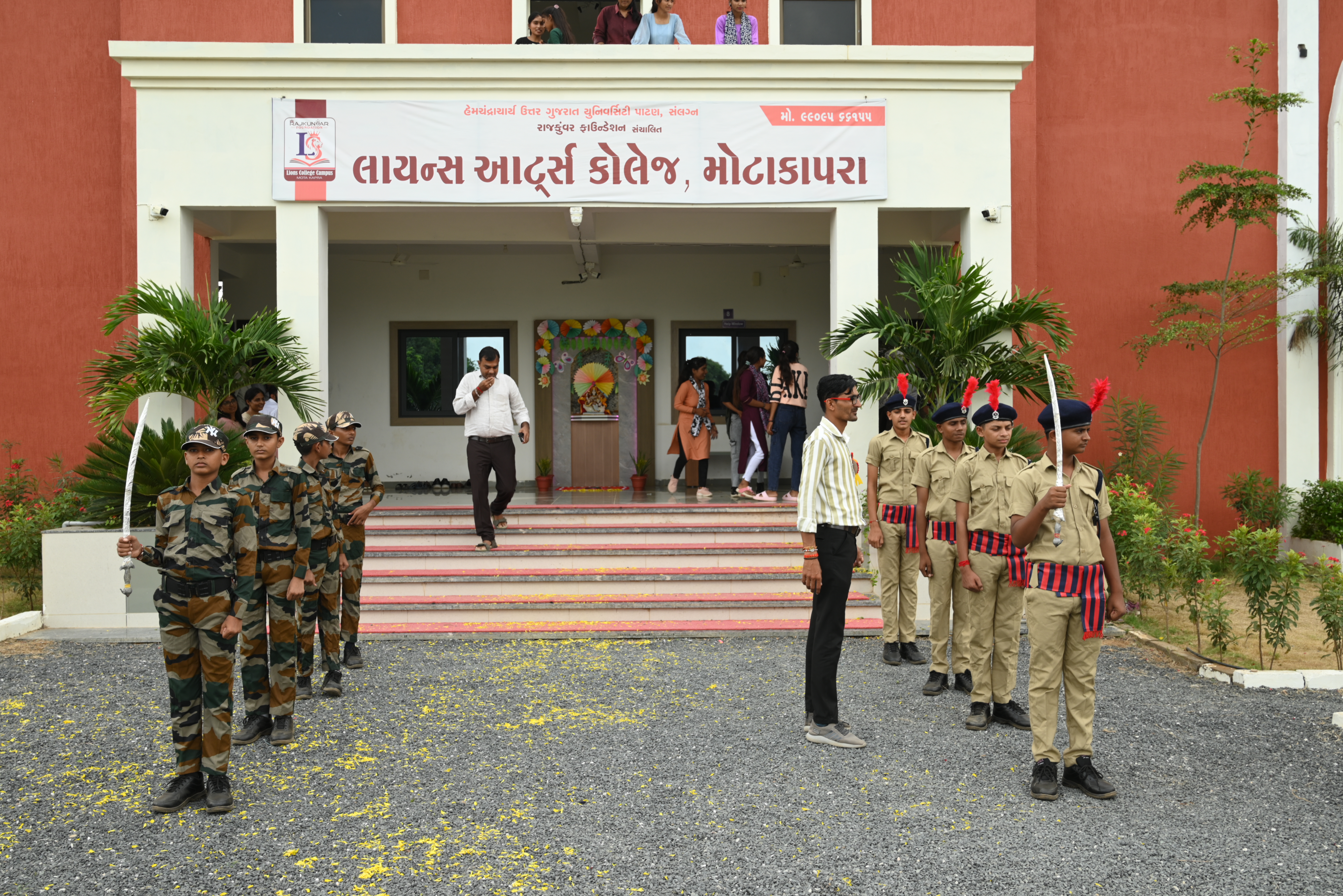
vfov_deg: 40.6
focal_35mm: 32
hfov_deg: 57.9
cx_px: 672
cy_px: 448
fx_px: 1213
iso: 125
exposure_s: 1/125
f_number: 7.1
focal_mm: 32.5
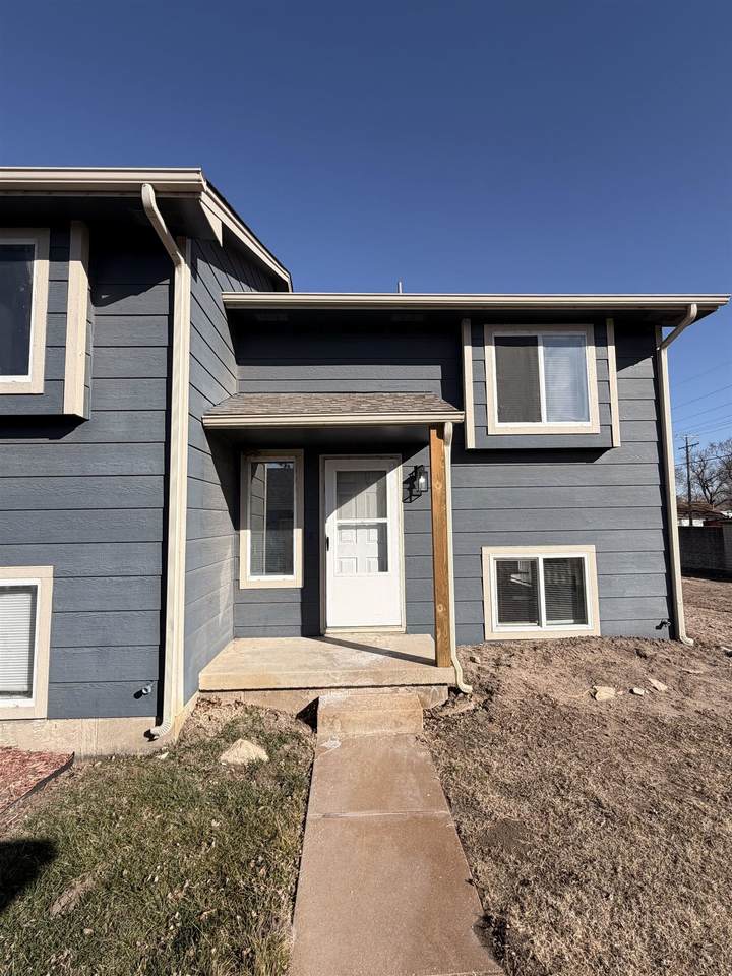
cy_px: 488
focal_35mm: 14
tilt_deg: +4.2
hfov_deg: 85.7
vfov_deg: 102.1
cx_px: 366
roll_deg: +2.2
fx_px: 395
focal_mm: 2.22
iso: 20
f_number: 2.2
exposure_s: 1/799
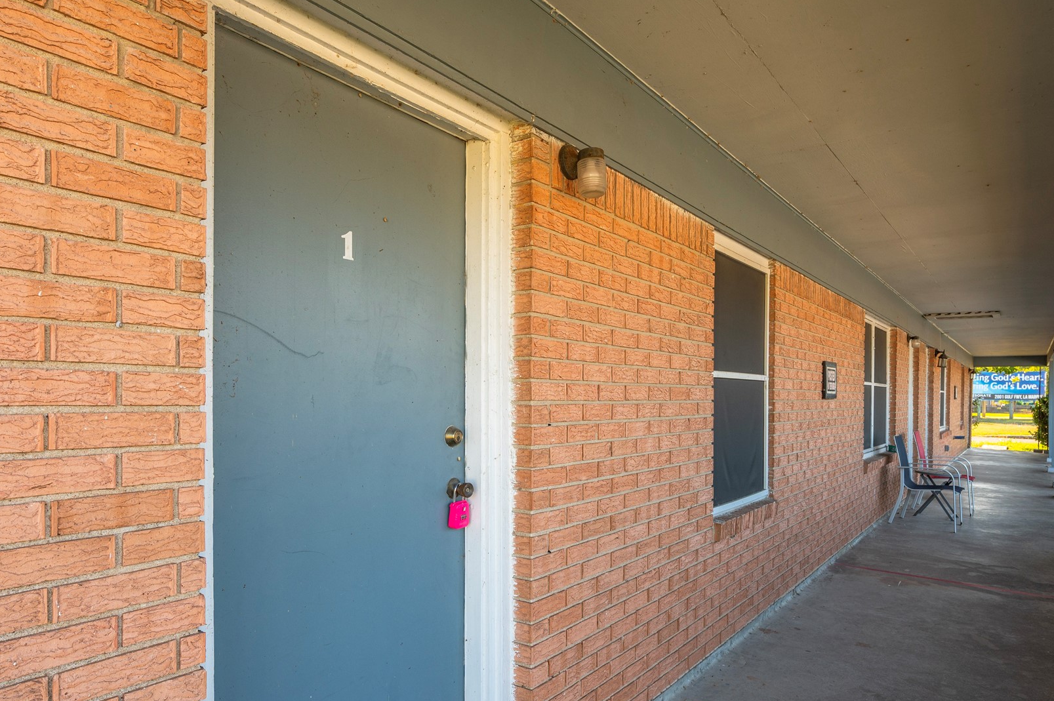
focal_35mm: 23
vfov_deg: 54.8
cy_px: 405
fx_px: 673
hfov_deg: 76.1
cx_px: 560
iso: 125
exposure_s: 1/80
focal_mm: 17
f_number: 8
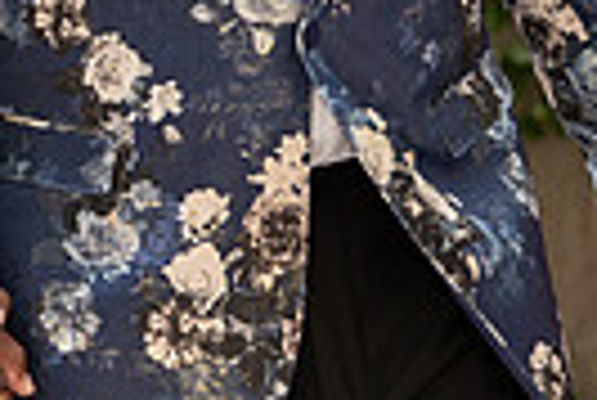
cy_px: -182
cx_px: -143
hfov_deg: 4.6
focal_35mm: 448
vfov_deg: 3.1
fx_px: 7437
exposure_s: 1/200
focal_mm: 97
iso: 640
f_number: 4
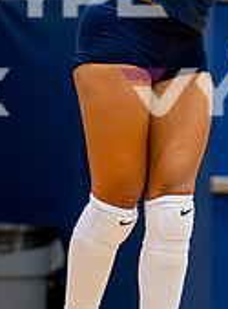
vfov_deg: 4.1
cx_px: 289
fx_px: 4324
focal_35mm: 488
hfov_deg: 3.0
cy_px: -78
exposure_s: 1/800
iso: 4000
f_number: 2.8
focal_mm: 125
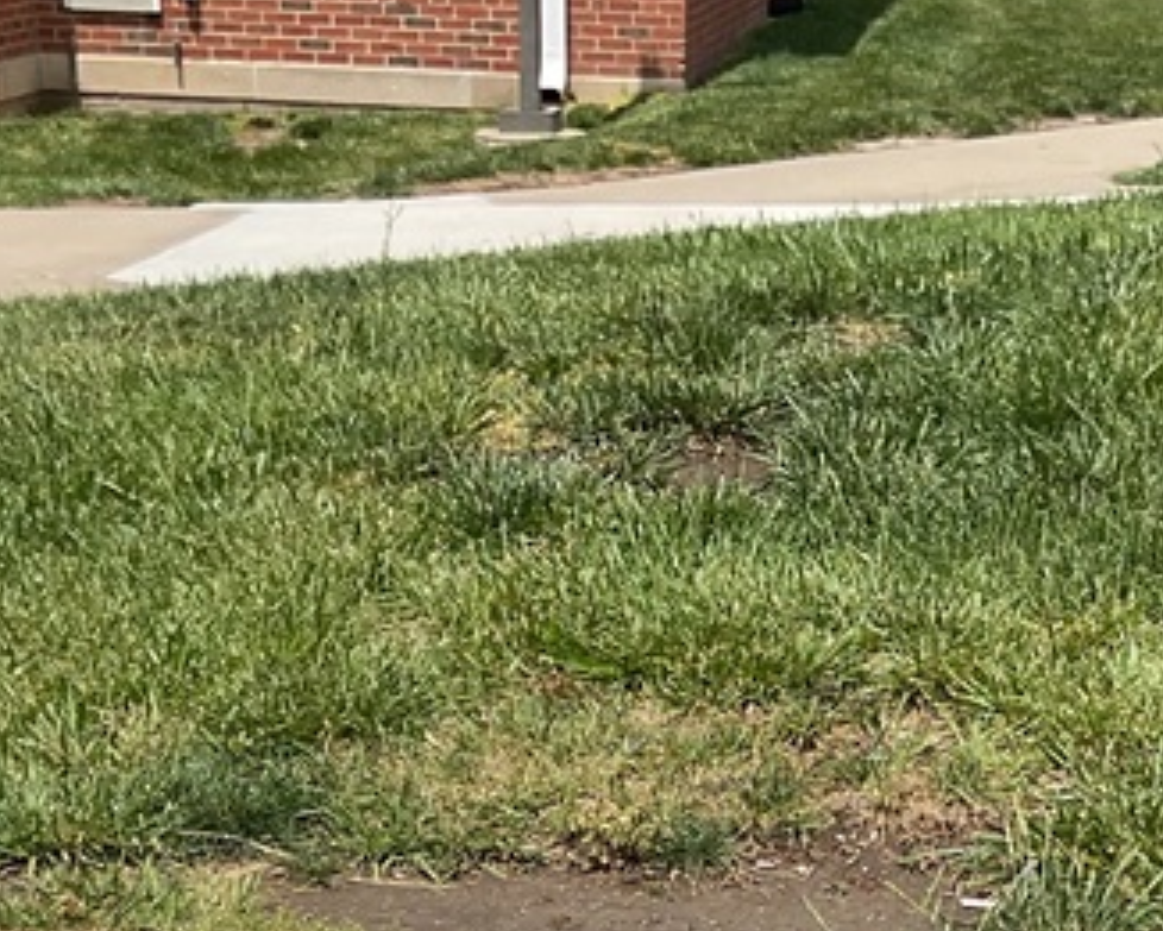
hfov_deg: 21.4
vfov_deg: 16.0
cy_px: 1341
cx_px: 778
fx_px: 3064
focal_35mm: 89
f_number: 1.8
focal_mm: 3
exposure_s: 1/2667
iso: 16
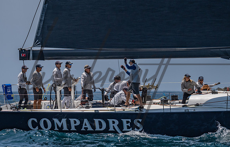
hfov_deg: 3.2
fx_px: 4135
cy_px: 55
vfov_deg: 2.0
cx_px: 125
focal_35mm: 656
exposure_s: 1/2500
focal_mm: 370
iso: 320
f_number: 5.6
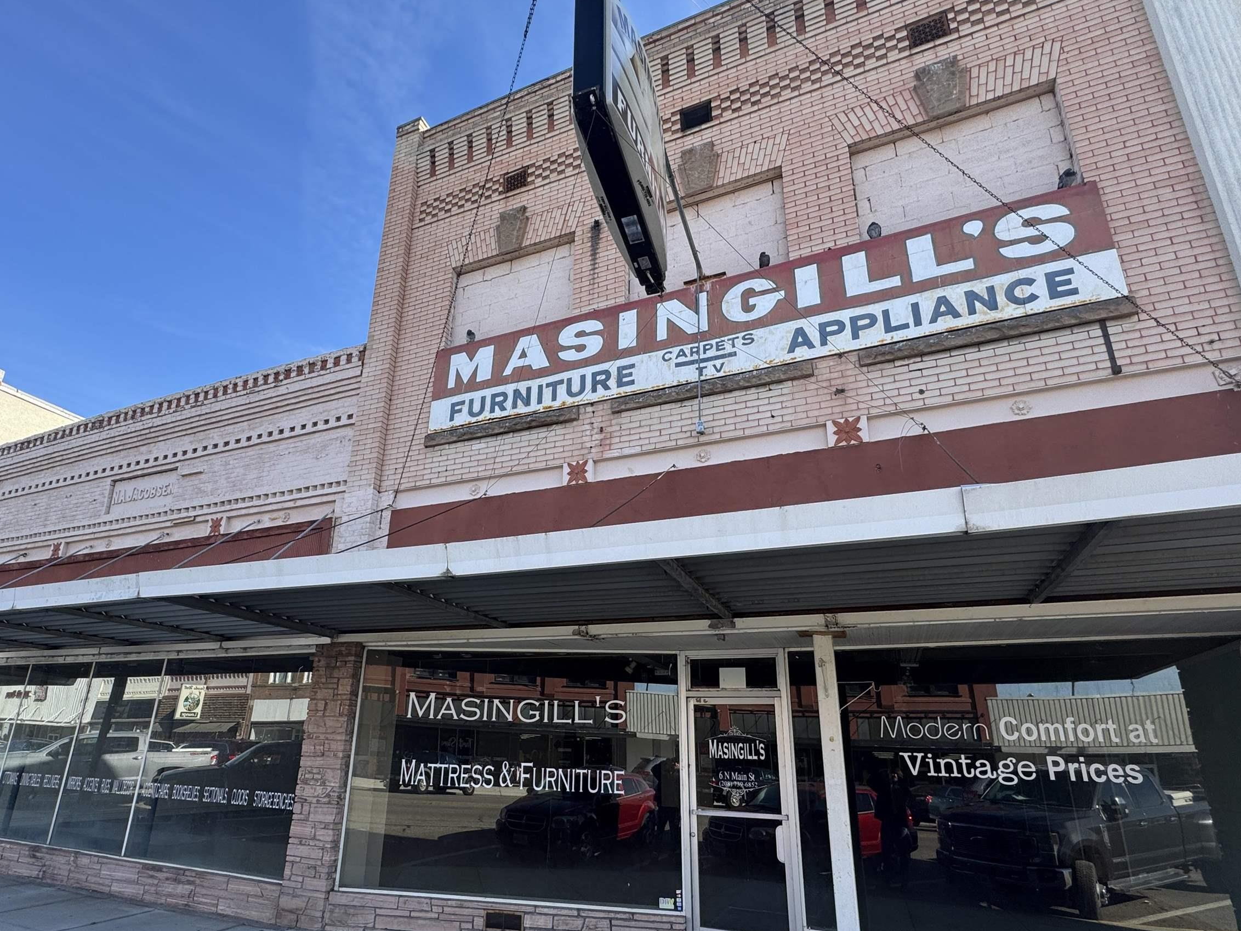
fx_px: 681
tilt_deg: +17.8
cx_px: 561
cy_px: 533
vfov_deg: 68.3
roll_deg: -2.4
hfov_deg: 84.4
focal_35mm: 19
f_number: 2.2
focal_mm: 2.22
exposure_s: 1/459
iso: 40
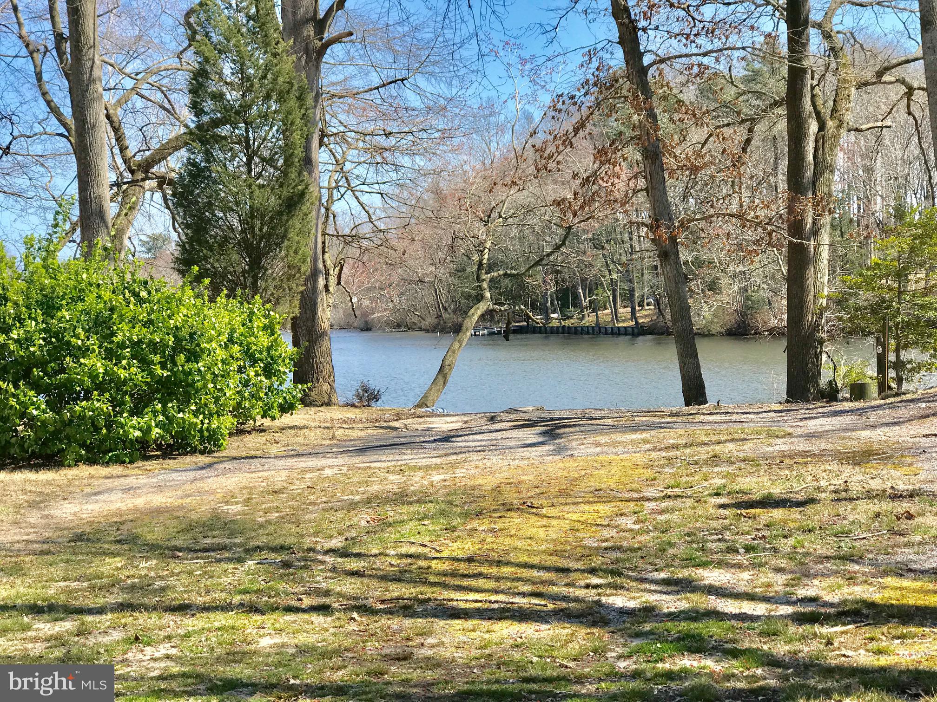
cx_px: 468
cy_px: 351
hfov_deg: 33.8
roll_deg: +2.9
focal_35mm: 57
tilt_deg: -1.3
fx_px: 1543
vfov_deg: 25.7
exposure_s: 1/515
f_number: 2.8
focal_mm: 6.6
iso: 20
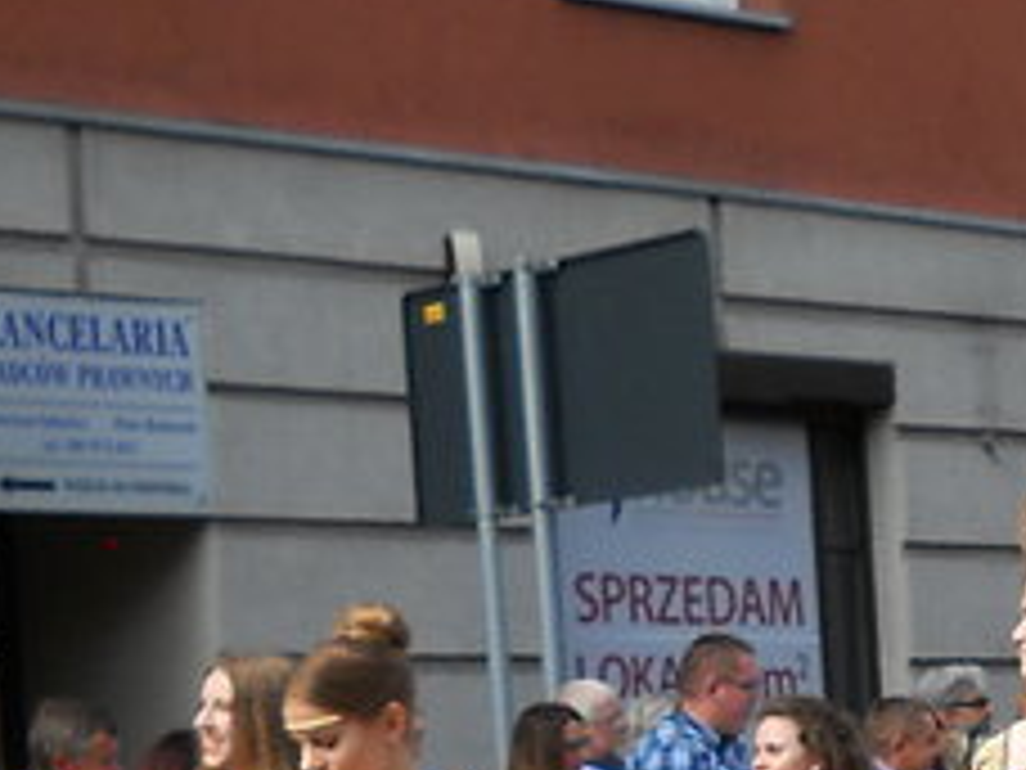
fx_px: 4802
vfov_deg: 8.9
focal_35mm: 162
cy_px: 1241
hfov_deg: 12.0
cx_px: 1206
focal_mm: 6.72
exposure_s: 1/400
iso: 80
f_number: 3.1
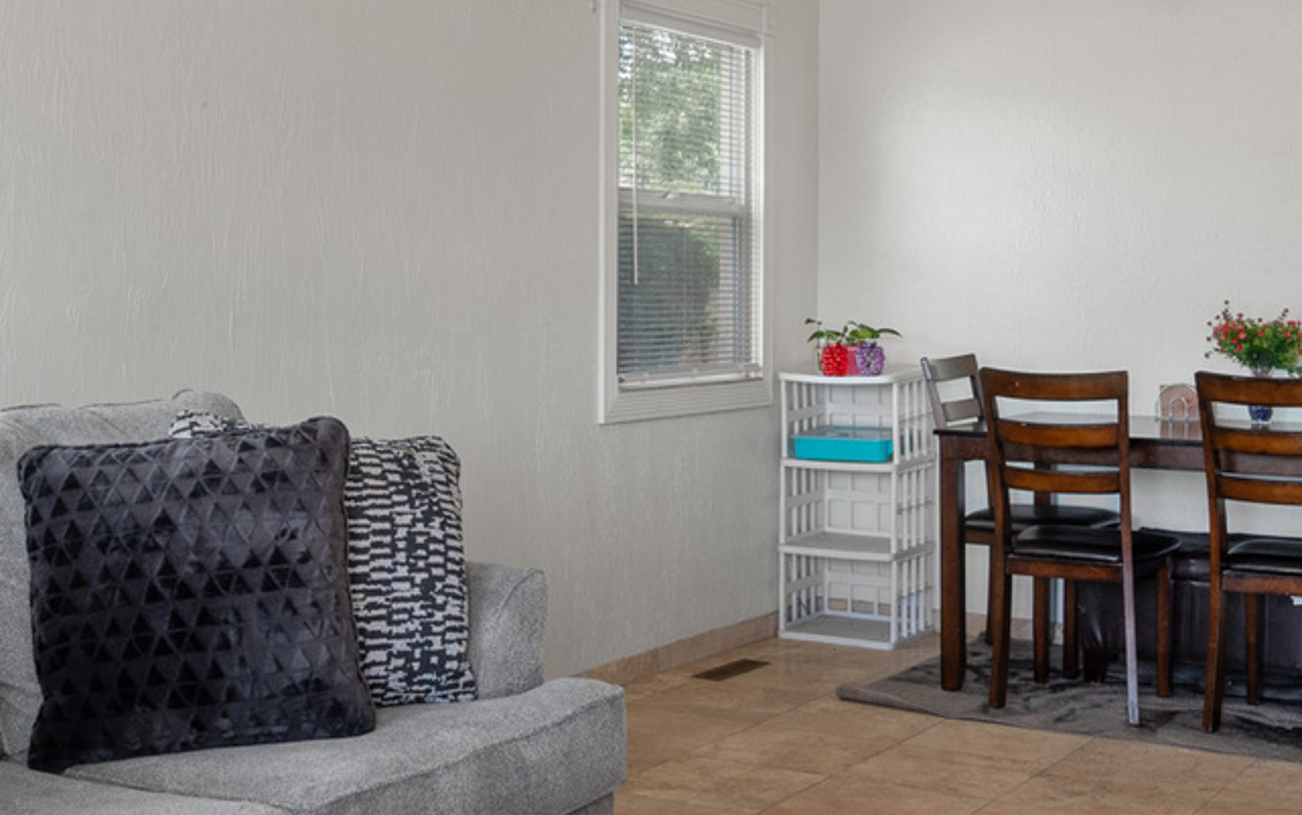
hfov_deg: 37.6
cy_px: 293
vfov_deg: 24.1
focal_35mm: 54
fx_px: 1904
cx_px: 535
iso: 500
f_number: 8
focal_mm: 16.5
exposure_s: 1/6
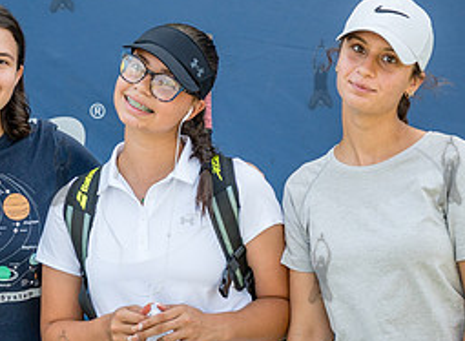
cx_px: 83
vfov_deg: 7.8
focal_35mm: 187
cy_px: 106
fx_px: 2492
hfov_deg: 10.6
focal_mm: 66
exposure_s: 1/640
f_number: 4.5
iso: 500
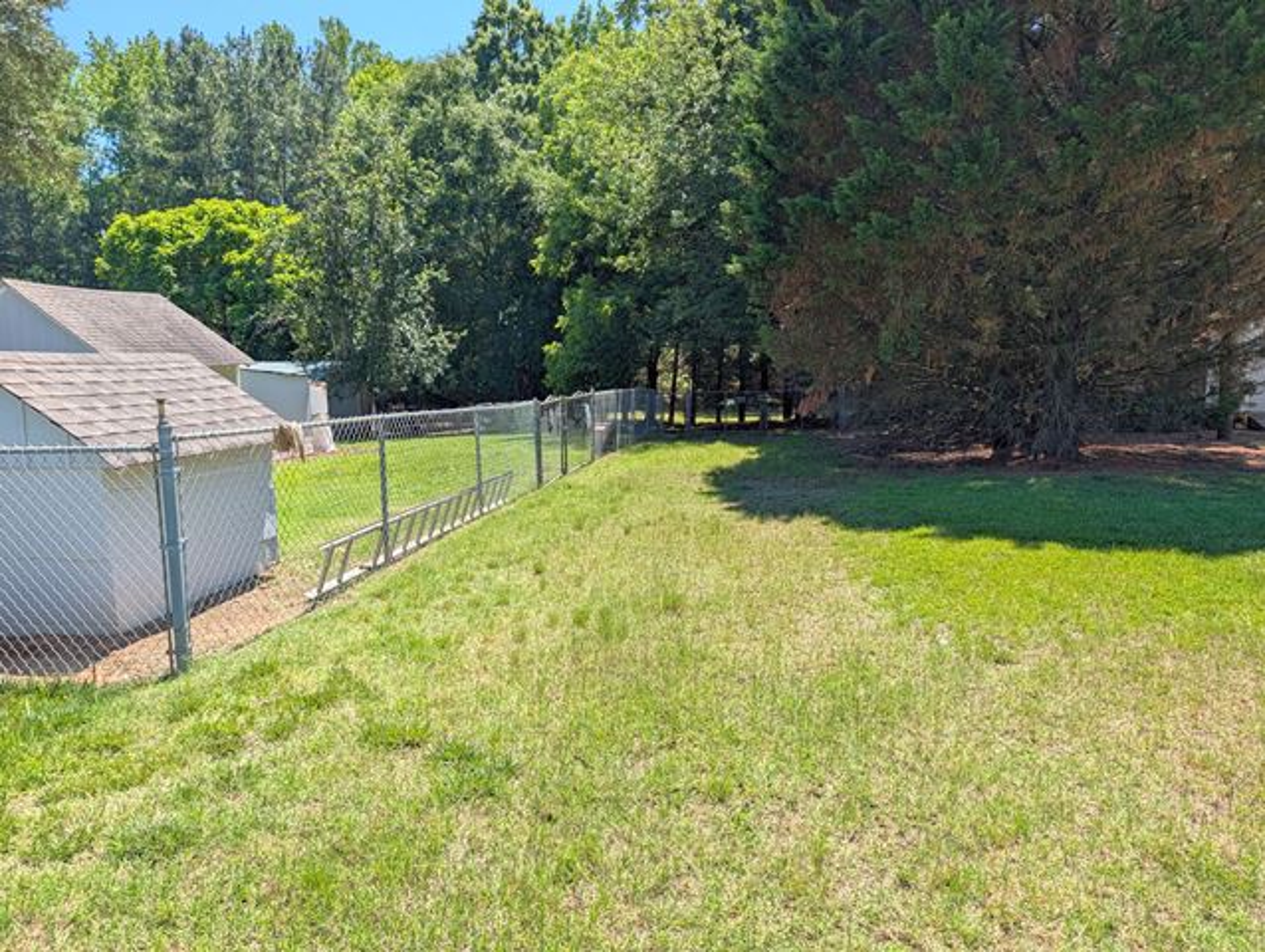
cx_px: 632
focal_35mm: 24
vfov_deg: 56.9
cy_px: 476
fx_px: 878
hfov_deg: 71.5
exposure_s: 1/680
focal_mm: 6.9
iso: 21
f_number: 1.68
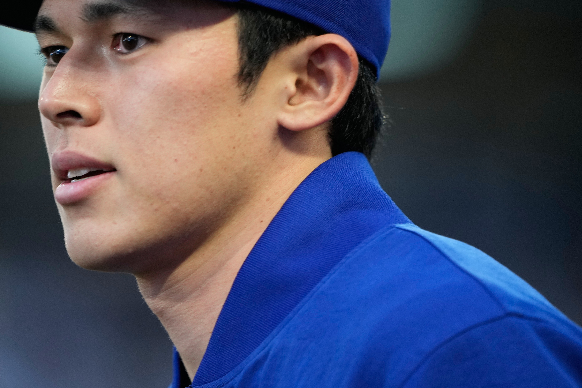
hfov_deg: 3.1
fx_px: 10589
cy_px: 121
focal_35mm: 655
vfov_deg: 2.1
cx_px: 202
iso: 1000
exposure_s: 1/640
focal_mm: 400
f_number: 2.8
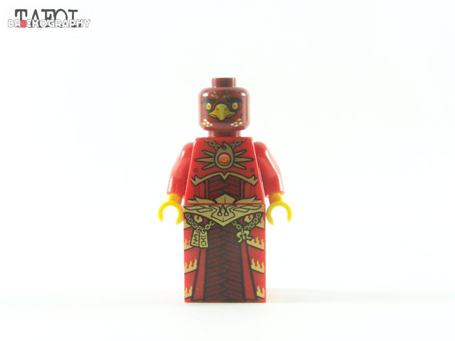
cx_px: 228
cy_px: 170
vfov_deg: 21.3
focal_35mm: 69
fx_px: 907
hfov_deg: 28.2
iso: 400
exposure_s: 1/60
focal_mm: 11.5
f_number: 4
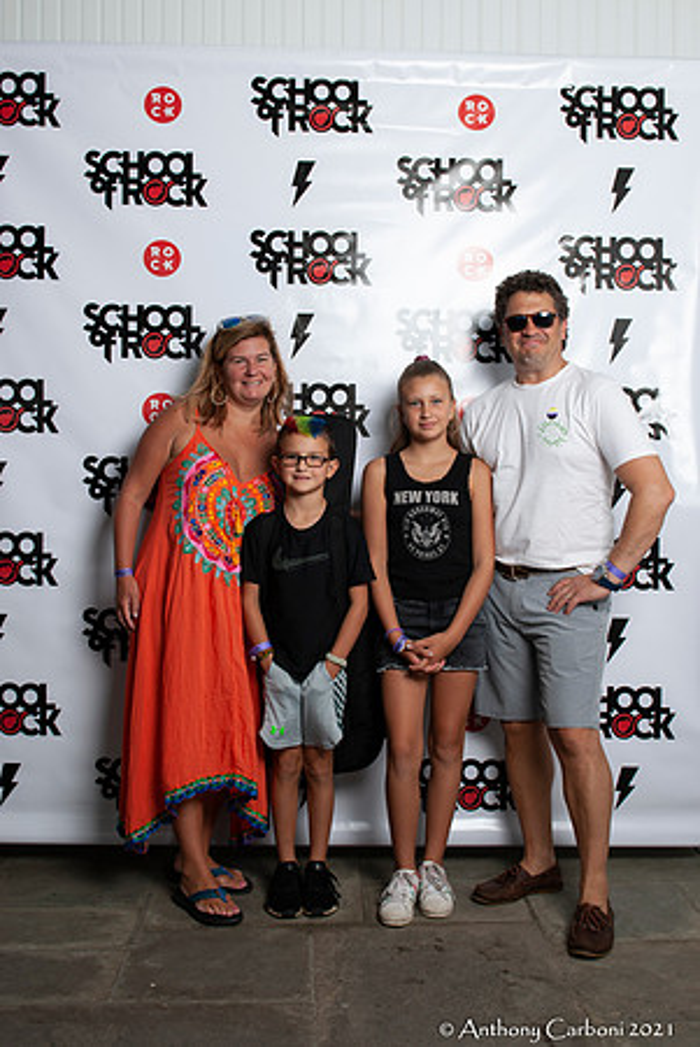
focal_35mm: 39
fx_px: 1135
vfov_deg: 49.5
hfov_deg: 34.3
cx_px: 350
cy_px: 524
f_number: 5.6
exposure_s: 1/160
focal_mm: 26
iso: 100
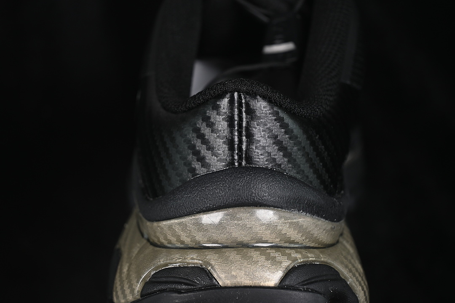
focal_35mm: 75
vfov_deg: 18.2
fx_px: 948
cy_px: 152
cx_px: 228
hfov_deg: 27.0
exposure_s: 1/50
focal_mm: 50
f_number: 6.3
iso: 160
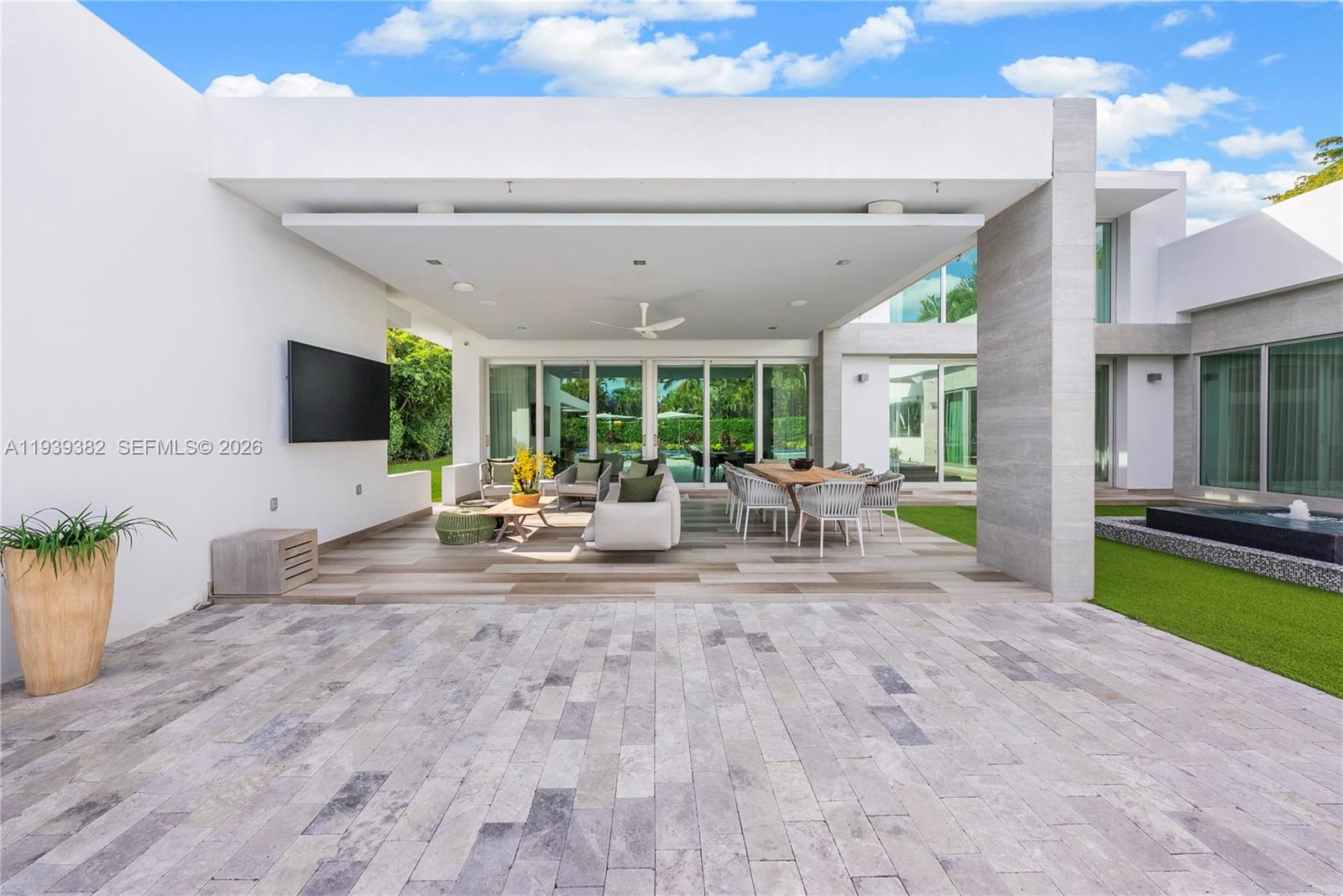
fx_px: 485
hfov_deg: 108.3
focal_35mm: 13
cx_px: 672
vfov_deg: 85.5
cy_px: 448
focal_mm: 13
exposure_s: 1/400
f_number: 8
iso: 400
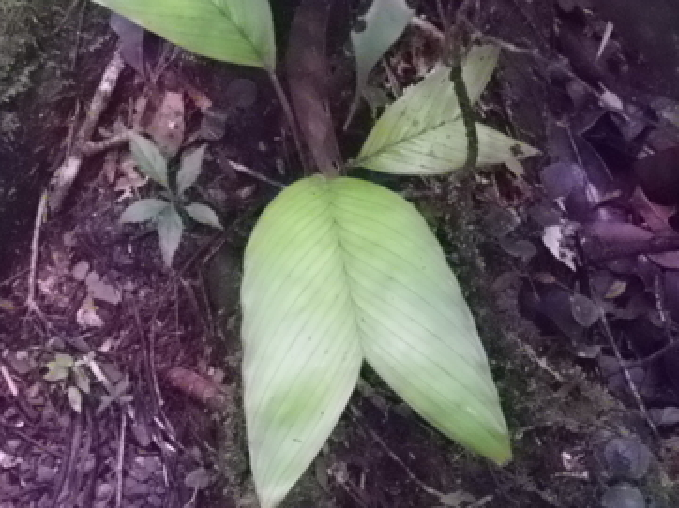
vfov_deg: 12.6
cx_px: 311
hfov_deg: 16.8
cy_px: 201
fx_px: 2293
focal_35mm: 117
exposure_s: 1/20
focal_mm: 16.7
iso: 800
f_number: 5
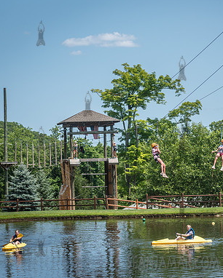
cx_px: 181
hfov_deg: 13.5
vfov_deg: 16.9
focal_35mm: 114
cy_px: 139
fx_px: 940
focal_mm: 80
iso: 200
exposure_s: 1/3200
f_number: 4
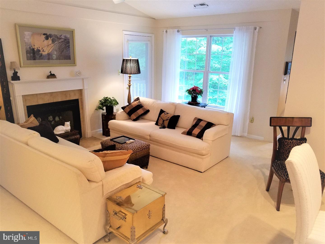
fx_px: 244
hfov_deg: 67.3
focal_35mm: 26
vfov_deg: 53.1
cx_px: 162
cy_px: 122
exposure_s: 1/24
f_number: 1.7
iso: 200
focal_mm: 4.2
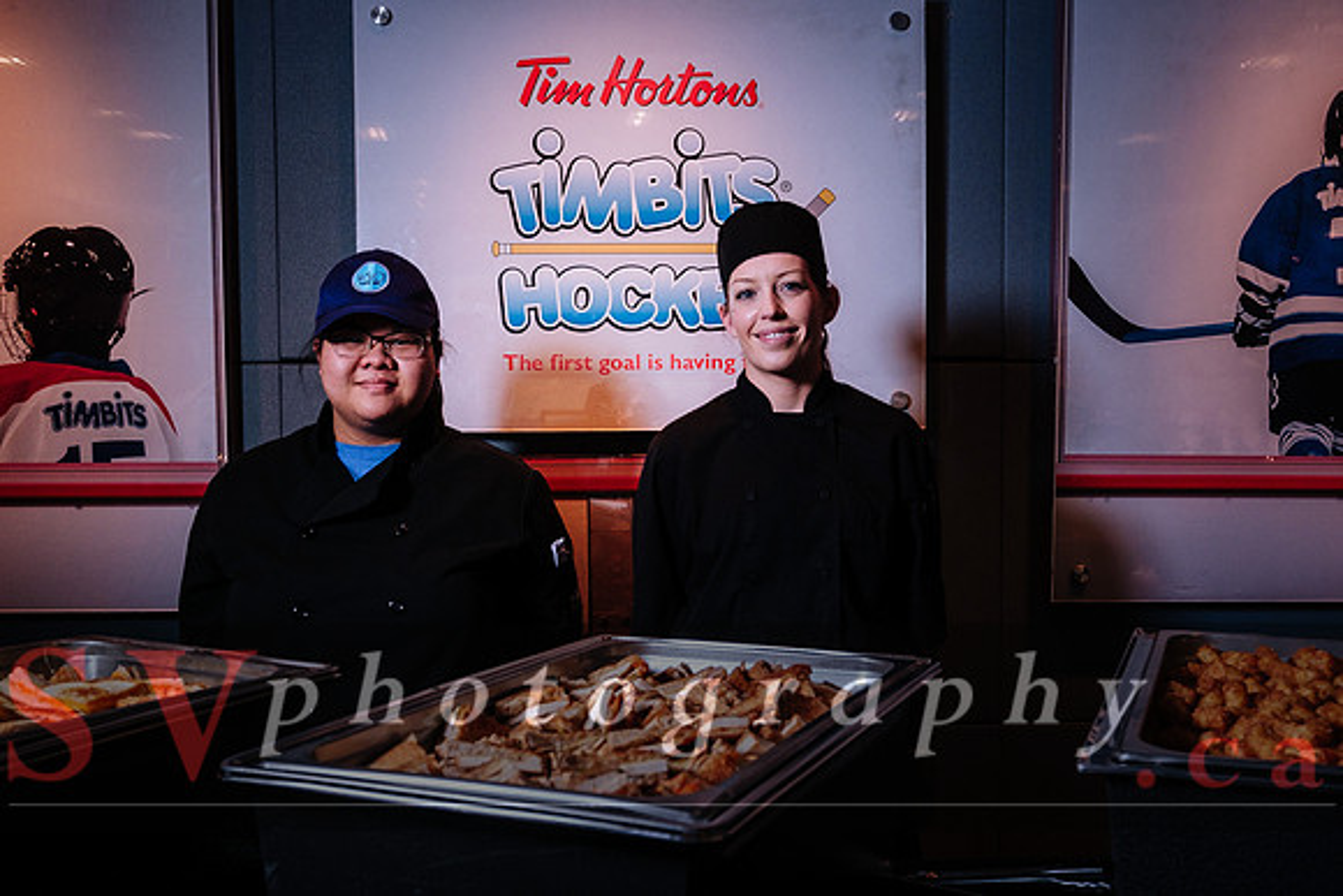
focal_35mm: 36
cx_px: 699
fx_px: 1347
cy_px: 524
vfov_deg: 36.7
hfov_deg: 53.0
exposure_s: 1/80
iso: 800
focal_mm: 19.1
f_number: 5
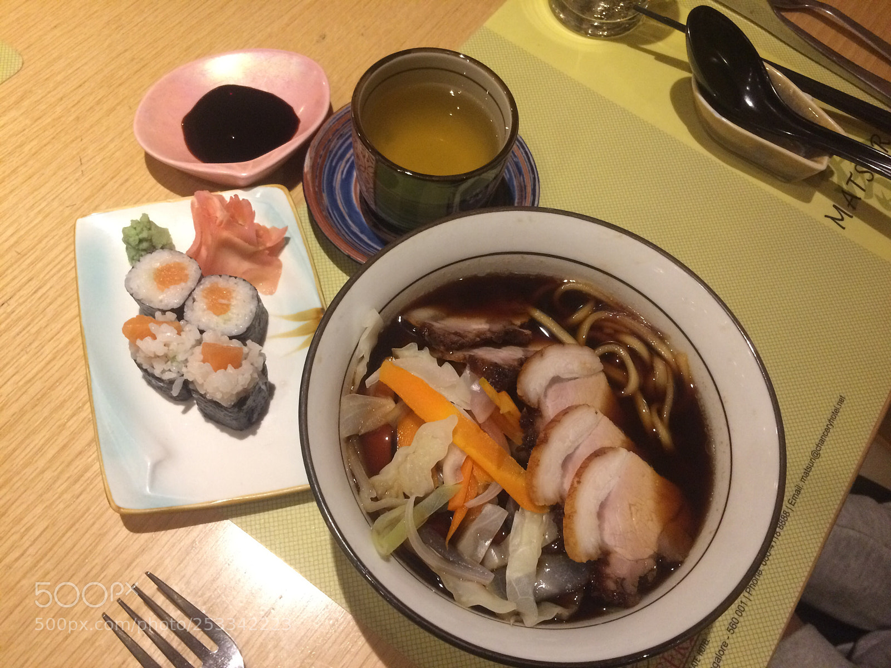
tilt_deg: -63.7
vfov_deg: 48.2
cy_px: 334
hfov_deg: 61.7
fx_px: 746
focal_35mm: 29
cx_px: 446
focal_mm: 4.15
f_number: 2.2
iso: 250
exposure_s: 1/25
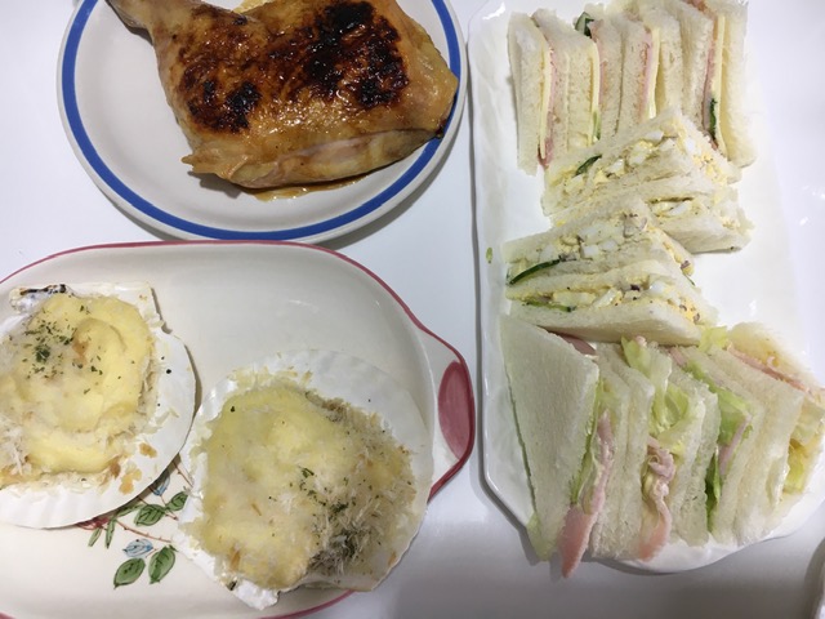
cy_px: 310
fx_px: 691
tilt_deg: -72.4
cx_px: 412
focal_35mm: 29
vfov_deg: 48.2
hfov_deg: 61.7
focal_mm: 4.15
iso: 50
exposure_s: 1/30
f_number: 2.2
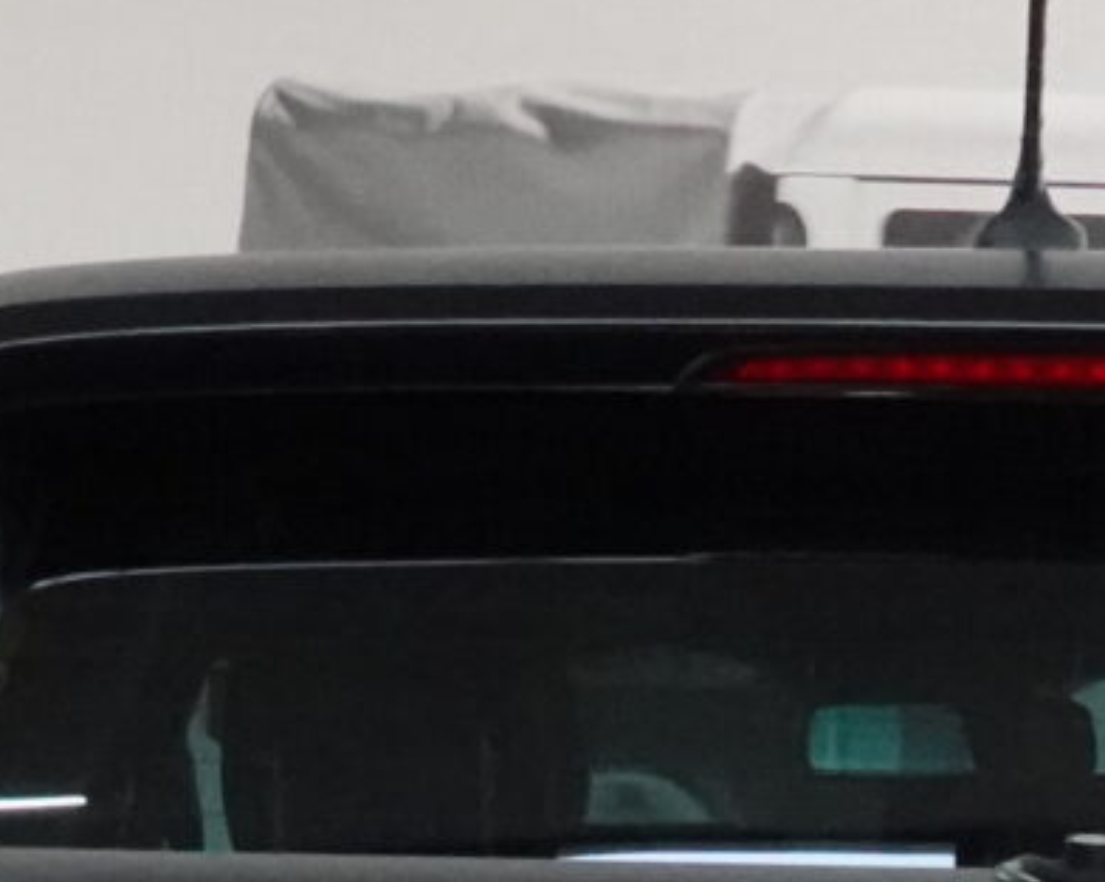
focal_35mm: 227
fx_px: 7418
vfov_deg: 6.5
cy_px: 1980
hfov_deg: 8.4
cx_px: 1288
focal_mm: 13.56
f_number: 7.1
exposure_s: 1/40
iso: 3200
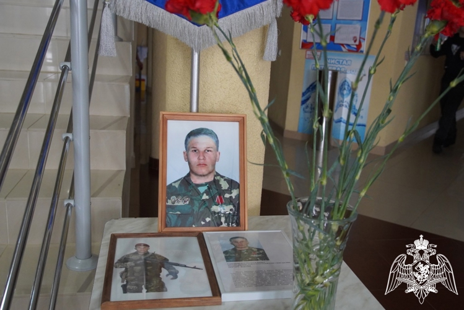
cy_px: 155
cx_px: 232
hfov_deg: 51.3
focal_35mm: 38
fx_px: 483
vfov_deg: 35.5
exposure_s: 1/160
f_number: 4
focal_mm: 25
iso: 2000
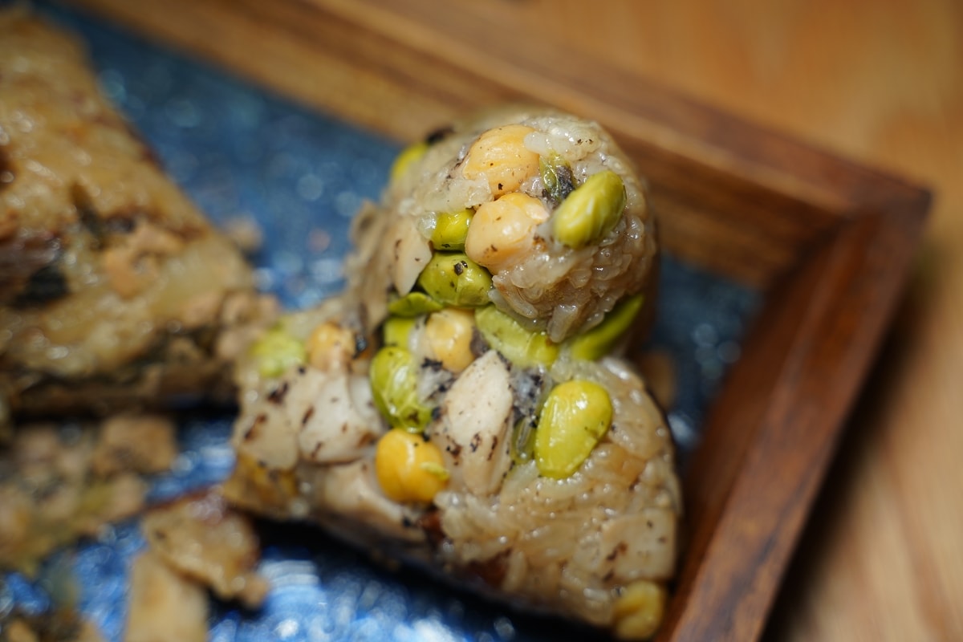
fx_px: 2006
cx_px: 482
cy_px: 321
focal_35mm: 75
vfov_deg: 18.2
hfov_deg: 27.0
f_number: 4
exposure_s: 1/80
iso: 250
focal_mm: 75
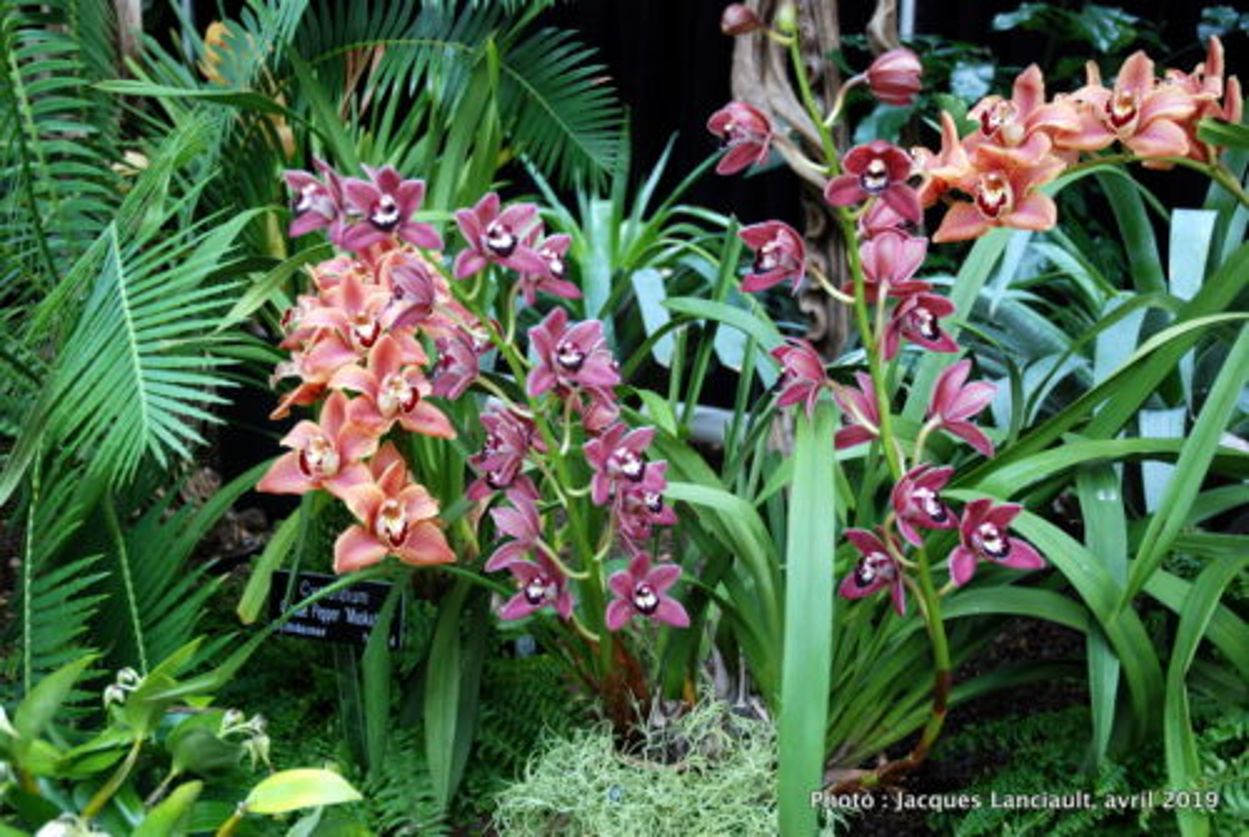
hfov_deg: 44.9
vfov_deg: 30.9
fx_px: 1511
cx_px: 624
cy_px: 418
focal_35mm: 44
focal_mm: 29
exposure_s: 1/50
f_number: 4
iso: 800
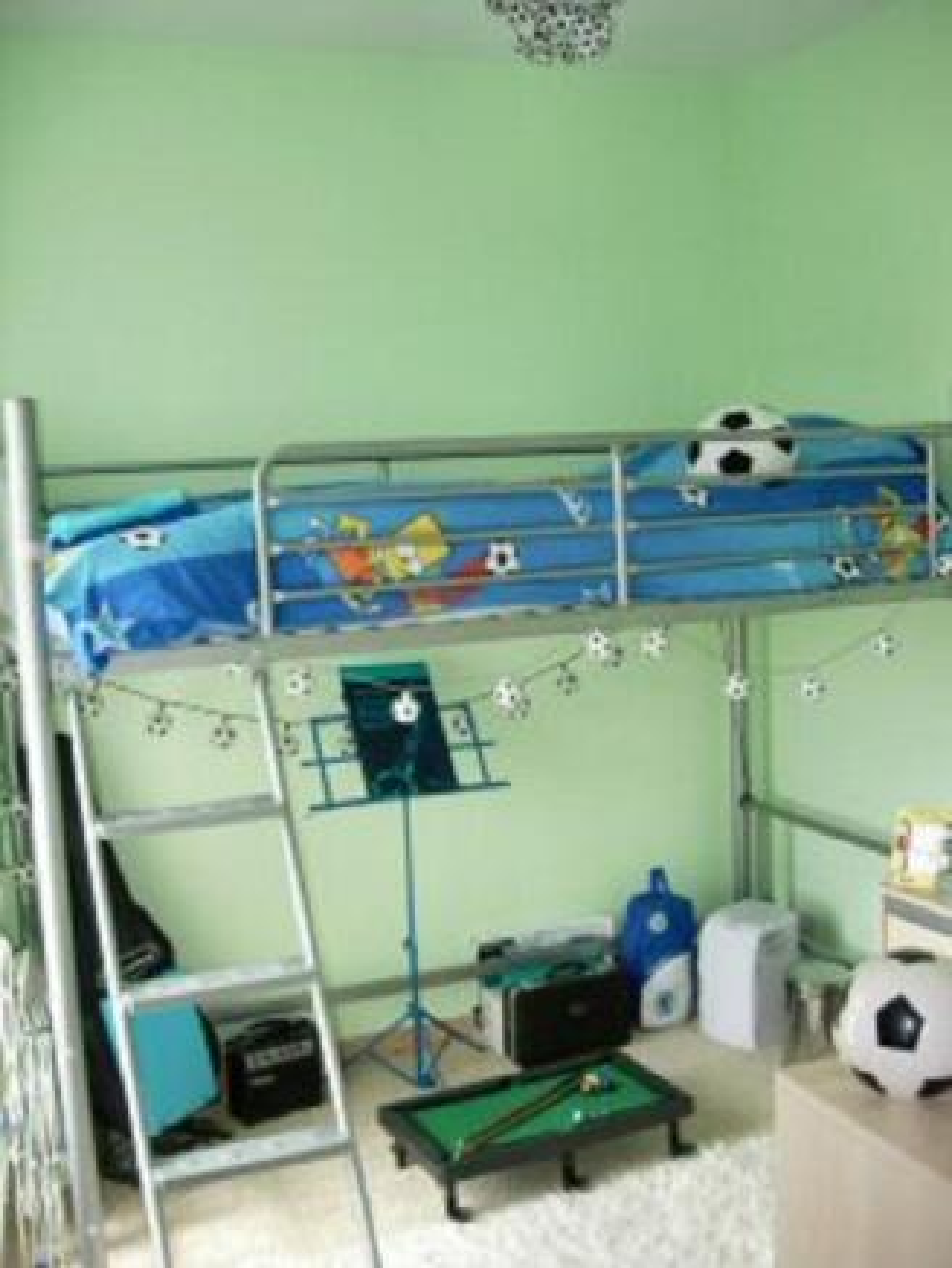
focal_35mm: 38
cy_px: 634
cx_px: 476
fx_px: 1393
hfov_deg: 37.7
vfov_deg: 49.0
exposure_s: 1/57
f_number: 2.8
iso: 79
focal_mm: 7.8
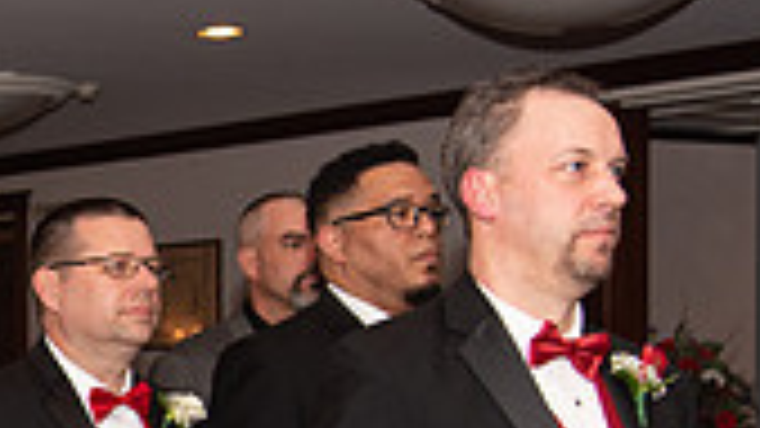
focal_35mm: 126
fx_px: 2539
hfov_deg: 16.0
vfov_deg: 9.5
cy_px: 484
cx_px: -283
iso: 800
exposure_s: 1/200
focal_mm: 35
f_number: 4
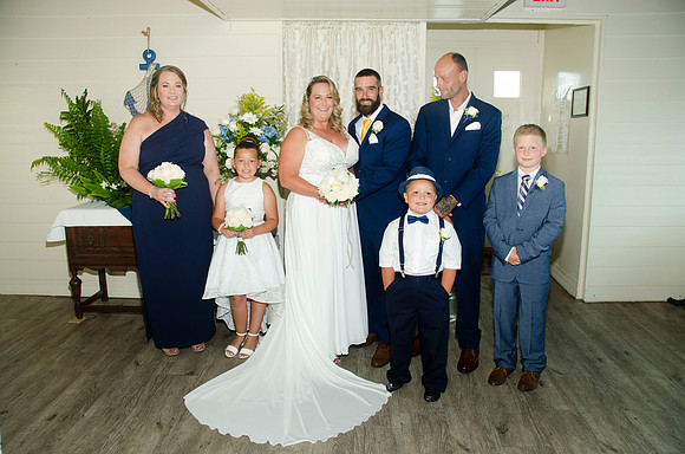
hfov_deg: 67.5
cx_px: 342
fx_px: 513
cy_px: 227
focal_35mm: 27
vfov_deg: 47.7
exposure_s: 1/125
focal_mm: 18
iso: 400
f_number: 5.6
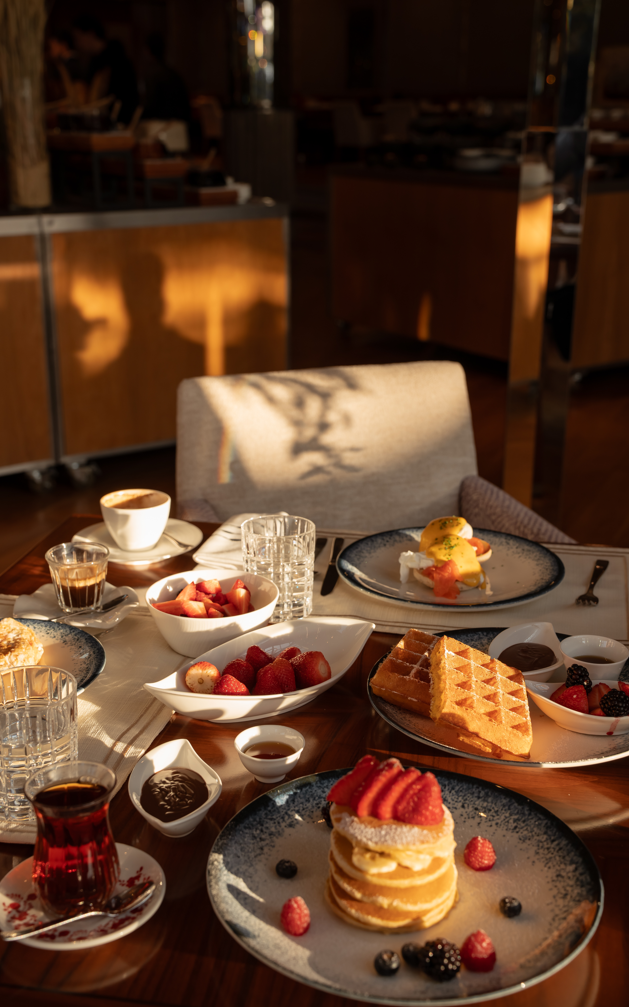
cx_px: 295
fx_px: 1234
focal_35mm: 45
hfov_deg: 28.6
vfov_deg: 44.4
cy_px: 505
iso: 250
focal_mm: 44
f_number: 5
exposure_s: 1/160
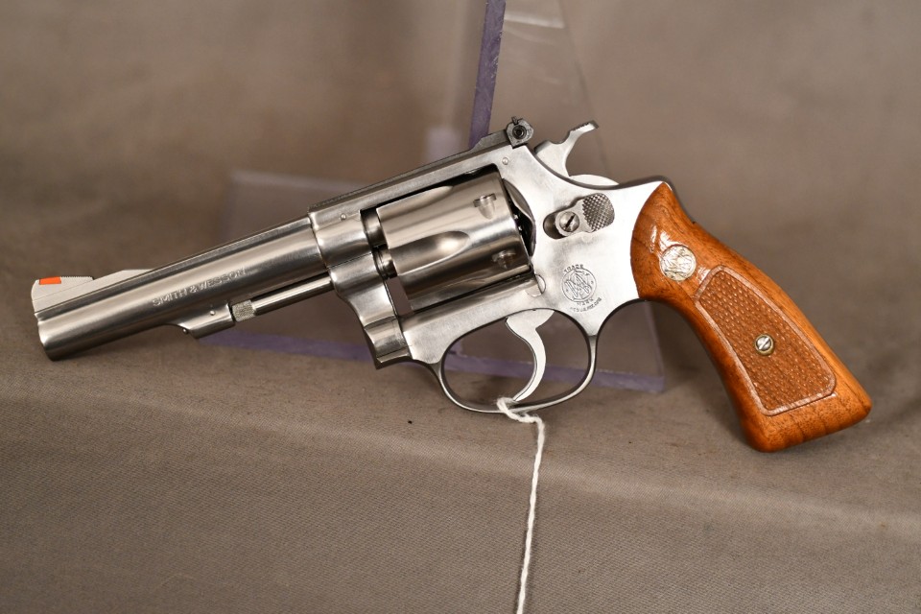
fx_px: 2302
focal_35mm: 90
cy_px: 307
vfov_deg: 15.2
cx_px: 460
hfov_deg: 22.6
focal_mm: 60
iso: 1600
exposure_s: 1/250
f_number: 3.2
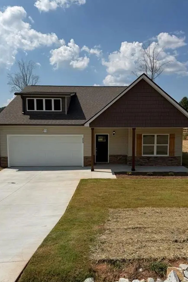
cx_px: 97
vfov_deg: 69.4
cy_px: 144
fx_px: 204
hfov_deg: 49.5
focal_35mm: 26
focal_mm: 6.76
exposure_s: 1/8130
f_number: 1.78
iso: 80
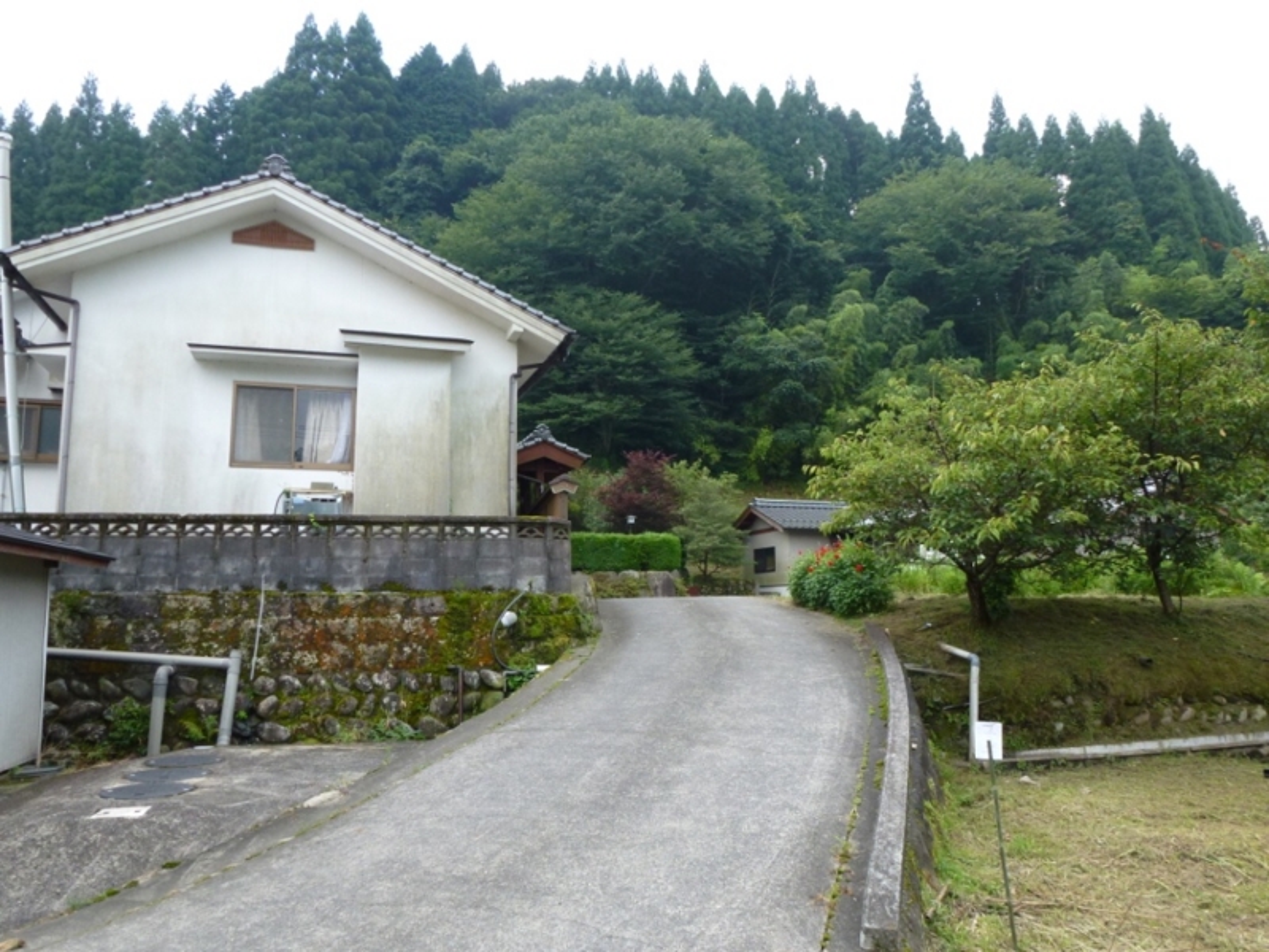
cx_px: 634
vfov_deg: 54.9
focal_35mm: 25
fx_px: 916
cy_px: 476
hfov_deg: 69.4
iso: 125
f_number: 3.3
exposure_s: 1/60
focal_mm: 4.3
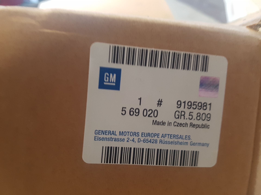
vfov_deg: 53.1
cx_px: 130
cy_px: 98
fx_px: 196
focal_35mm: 26
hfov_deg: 67.3
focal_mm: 4.2
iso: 200
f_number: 1.7
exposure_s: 1/14
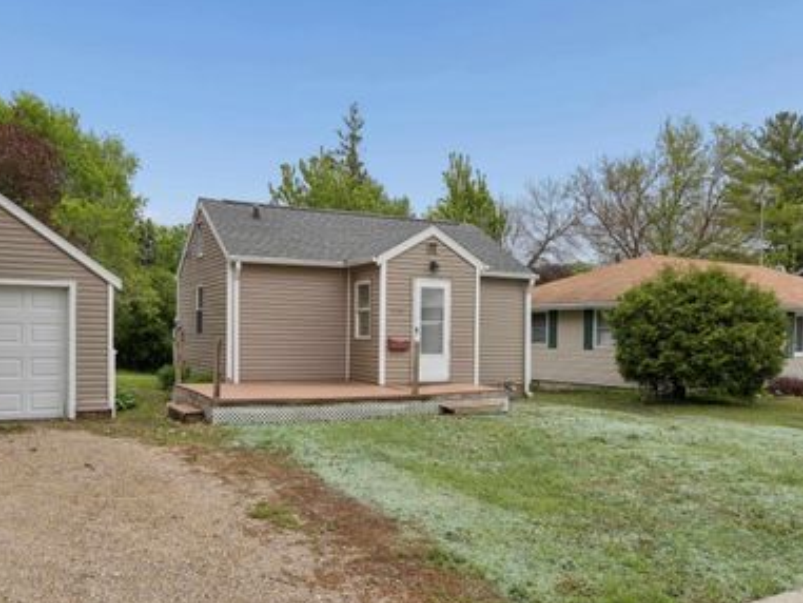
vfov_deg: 47.7
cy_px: 341
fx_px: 680
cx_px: 358
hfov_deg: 61.0
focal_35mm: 29
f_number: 8
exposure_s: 1/400
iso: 160
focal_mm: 15.5
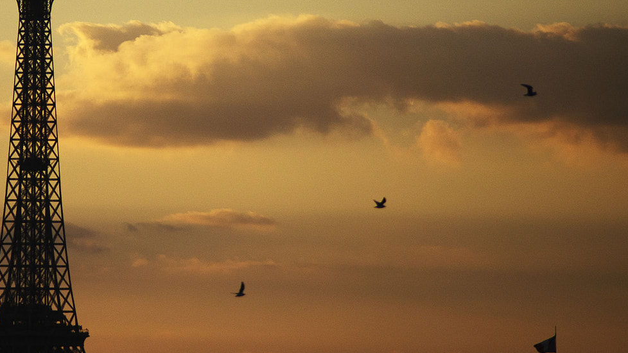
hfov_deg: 4.2
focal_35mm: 514
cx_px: 190
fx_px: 8559
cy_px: 155
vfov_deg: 2.4
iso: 400
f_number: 5.6
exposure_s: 1/3200
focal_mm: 300
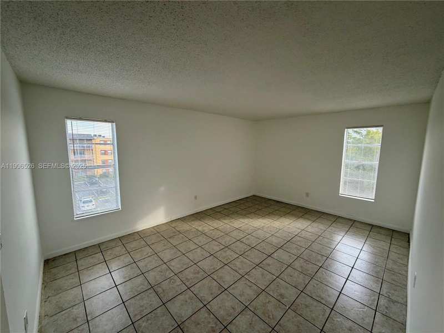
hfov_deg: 102.1
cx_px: 222
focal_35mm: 14
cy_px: 166
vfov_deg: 85.7
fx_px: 180
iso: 125
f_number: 2.2
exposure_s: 1/121
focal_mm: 2.22
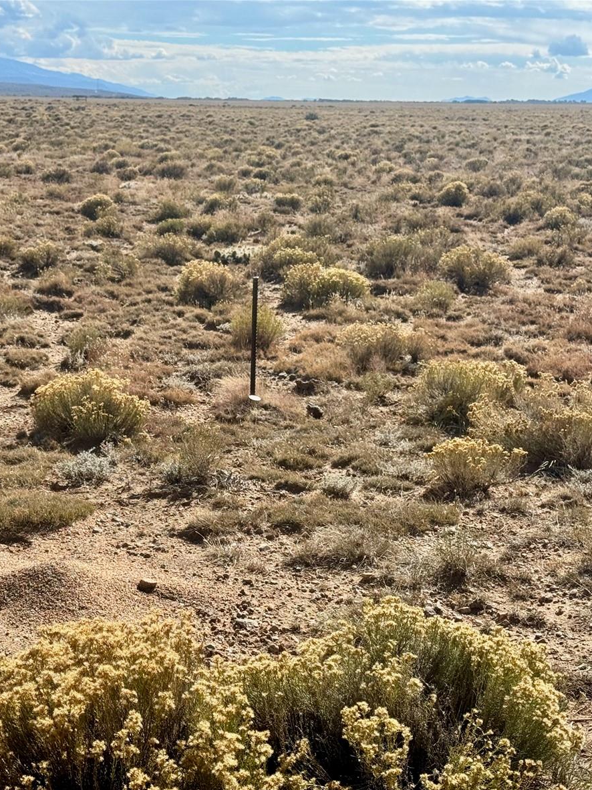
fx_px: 1483
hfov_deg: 22.5
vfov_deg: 29.8
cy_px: 400
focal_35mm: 65
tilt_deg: -12.4
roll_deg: -0.6
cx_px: 199
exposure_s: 1/4608
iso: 64
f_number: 1.78
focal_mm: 6.76
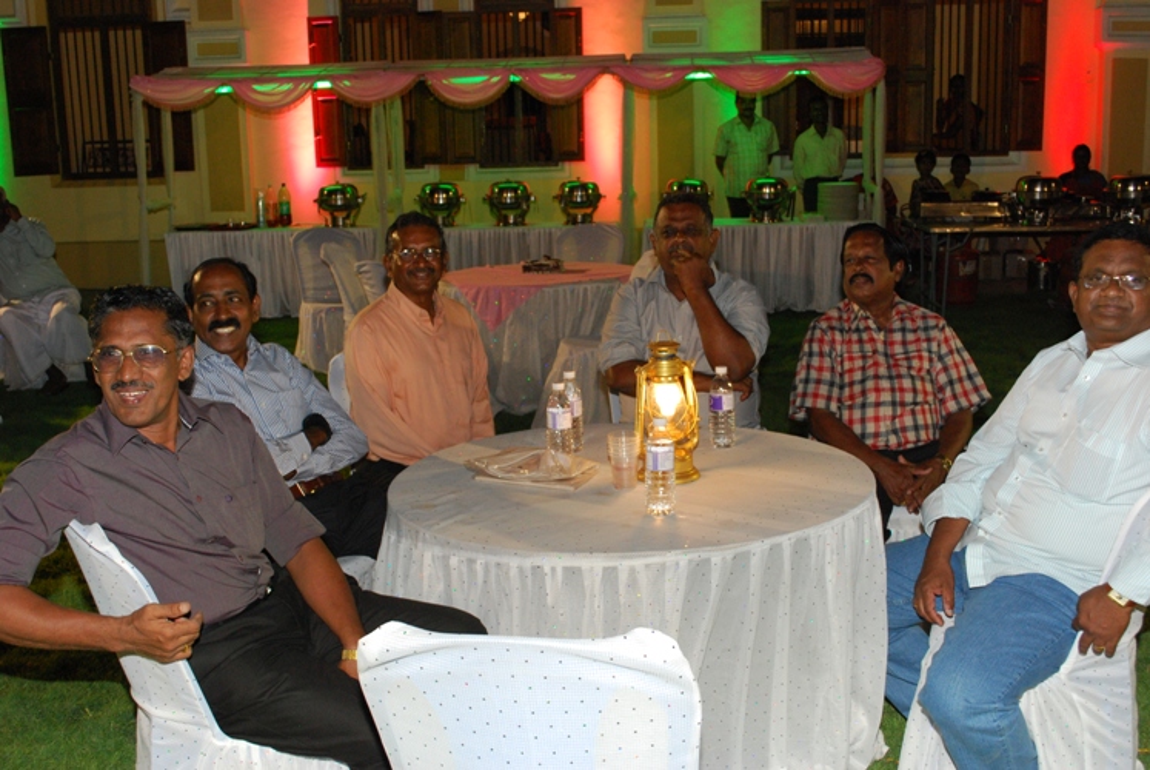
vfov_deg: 34.3
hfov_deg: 49.5
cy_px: 385
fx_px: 1247
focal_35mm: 39
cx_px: 575
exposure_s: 1/60
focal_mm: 26
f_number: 7.1
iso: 800
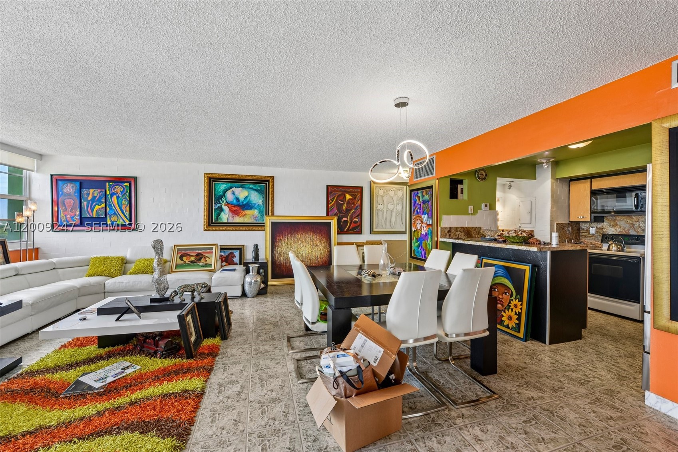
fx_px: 264
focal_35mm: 14
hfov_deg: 104.3
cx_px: 339
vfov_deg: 81.2
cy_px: 226
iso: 200
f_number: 9
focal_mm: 14
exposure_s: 1/6
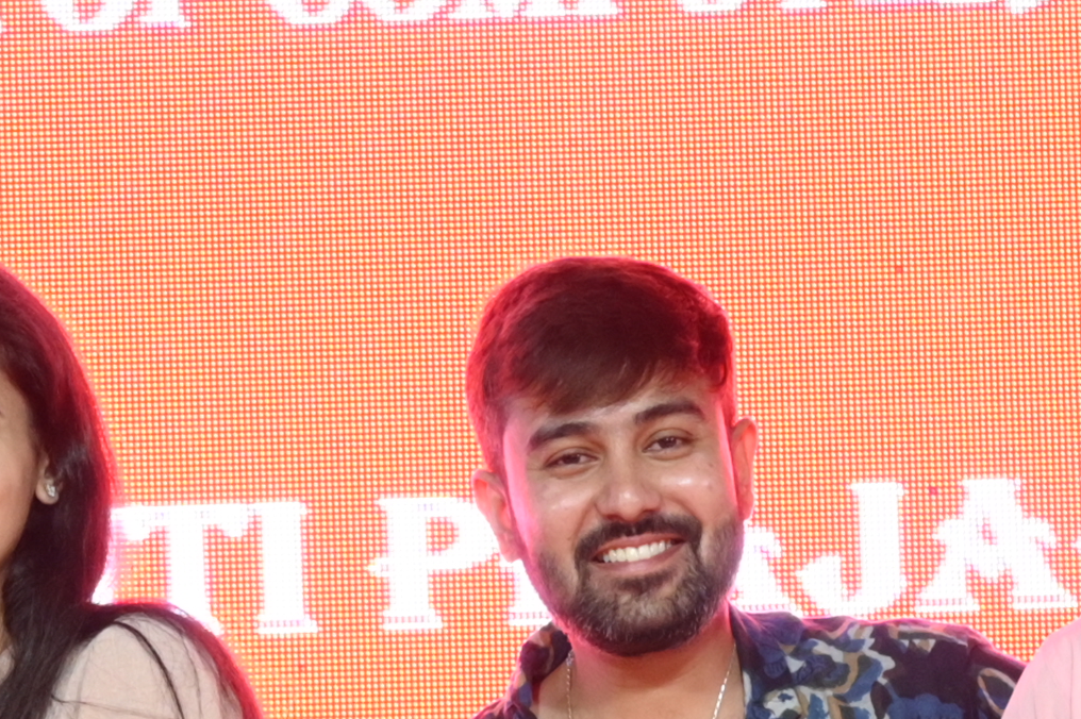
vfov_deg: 3.5
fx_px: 11613
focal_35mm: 387
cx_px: 222
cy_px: 1487
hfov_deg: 5.3
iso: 1250
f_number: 4
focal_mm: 65
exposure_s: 1/125
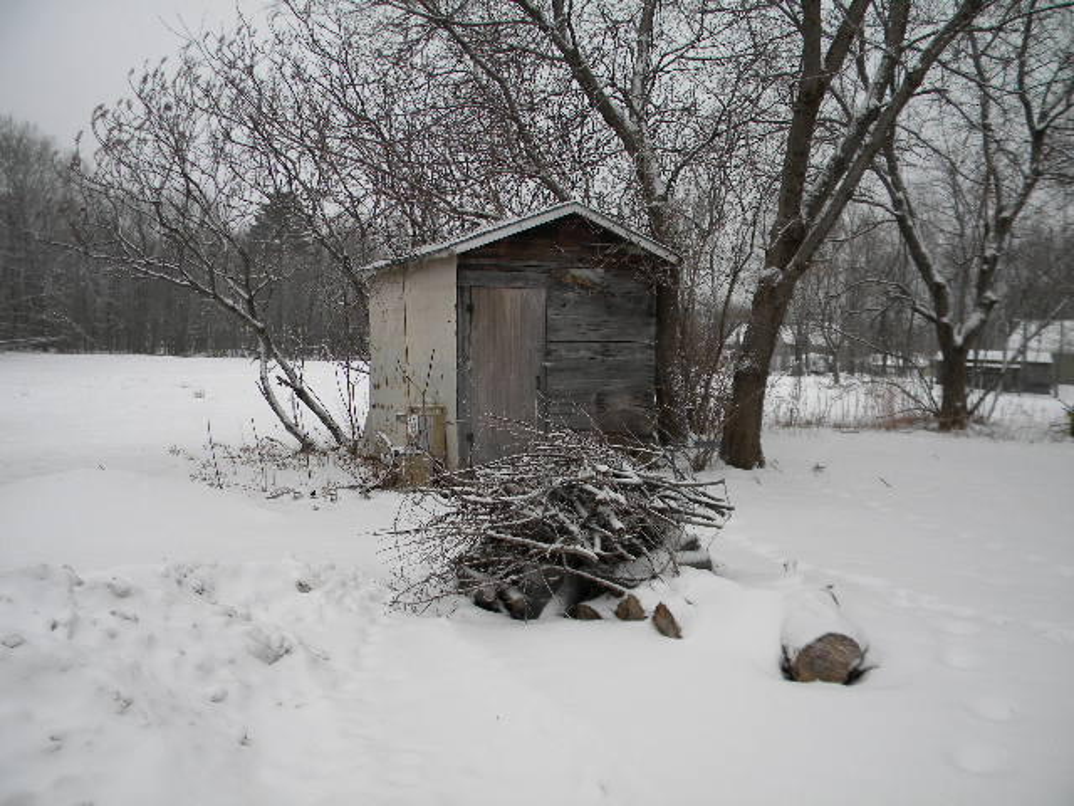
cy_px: 403
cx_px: 537
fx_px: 869
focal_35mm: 28
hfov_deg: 63.4
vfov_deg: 49.7
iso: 80
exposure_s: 1/272
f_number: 3.5
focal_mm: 5
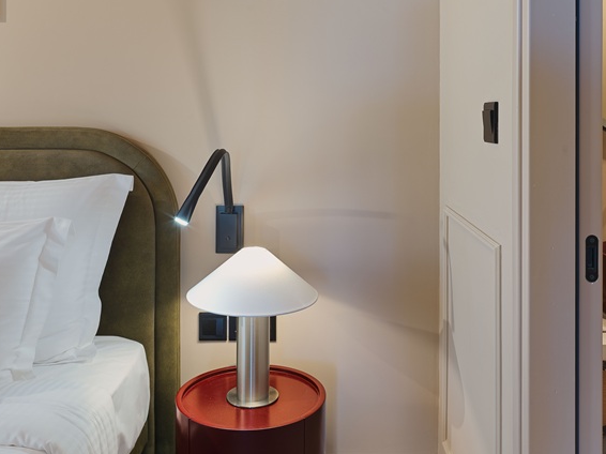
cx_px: 303
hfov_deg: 52.6
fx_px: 612
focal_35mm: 35
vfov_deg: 39.6
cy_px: 115
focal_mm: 28
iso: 100
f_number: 11
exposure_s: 1
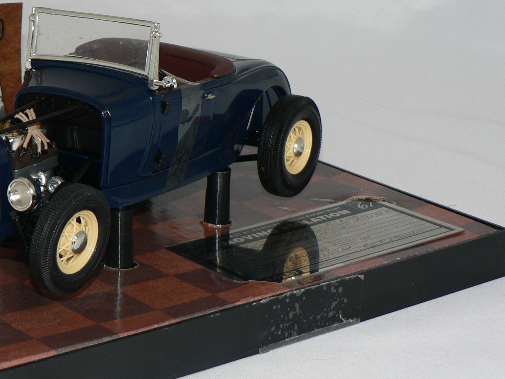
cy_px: 126
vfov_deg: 14.8
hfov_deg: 19.4
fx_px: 1459
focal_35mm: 100
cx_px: 85
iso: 80
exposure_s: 1/60
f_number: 3.2
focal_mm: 9.8
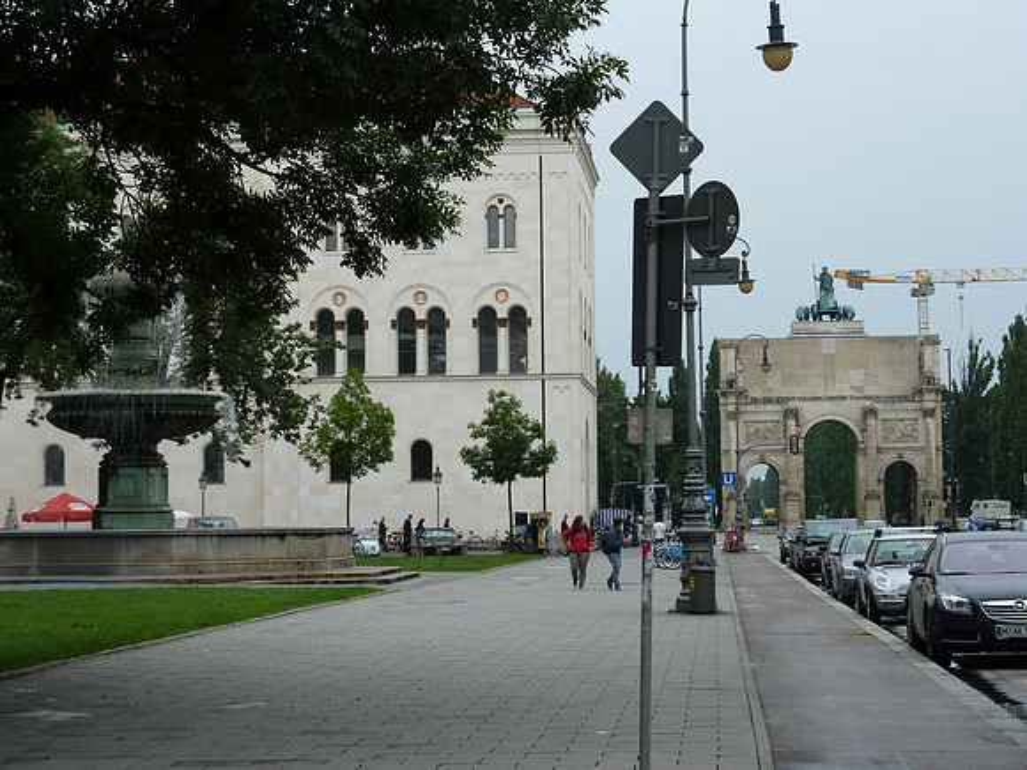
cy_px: 385
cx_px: 514
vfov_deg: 17.8
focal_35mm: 83
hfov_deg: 23.6
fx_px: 2462
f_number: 4.2
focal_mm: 13.7
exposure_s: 1/400
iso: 80
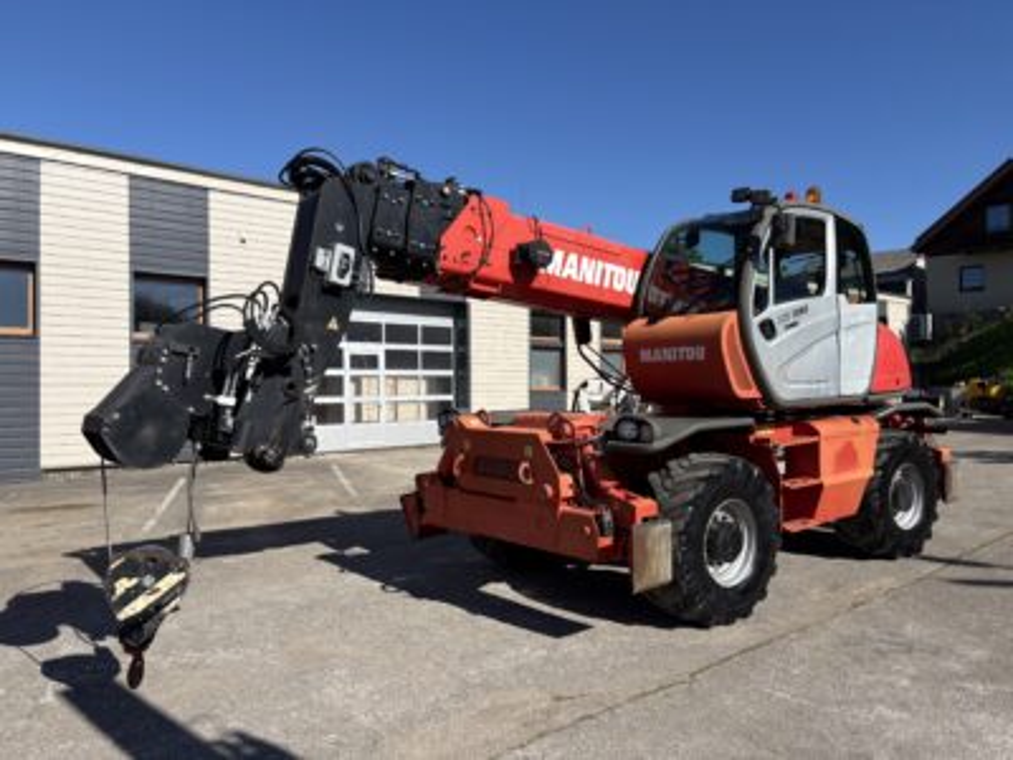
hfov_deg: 67.3
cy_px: 380
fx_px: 761
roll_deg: +1.0
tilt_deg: +1.2
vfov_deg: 53.1
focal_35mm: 26
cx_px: 506
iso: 50
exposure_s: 1/4329
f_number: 1.6
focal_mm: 5.96
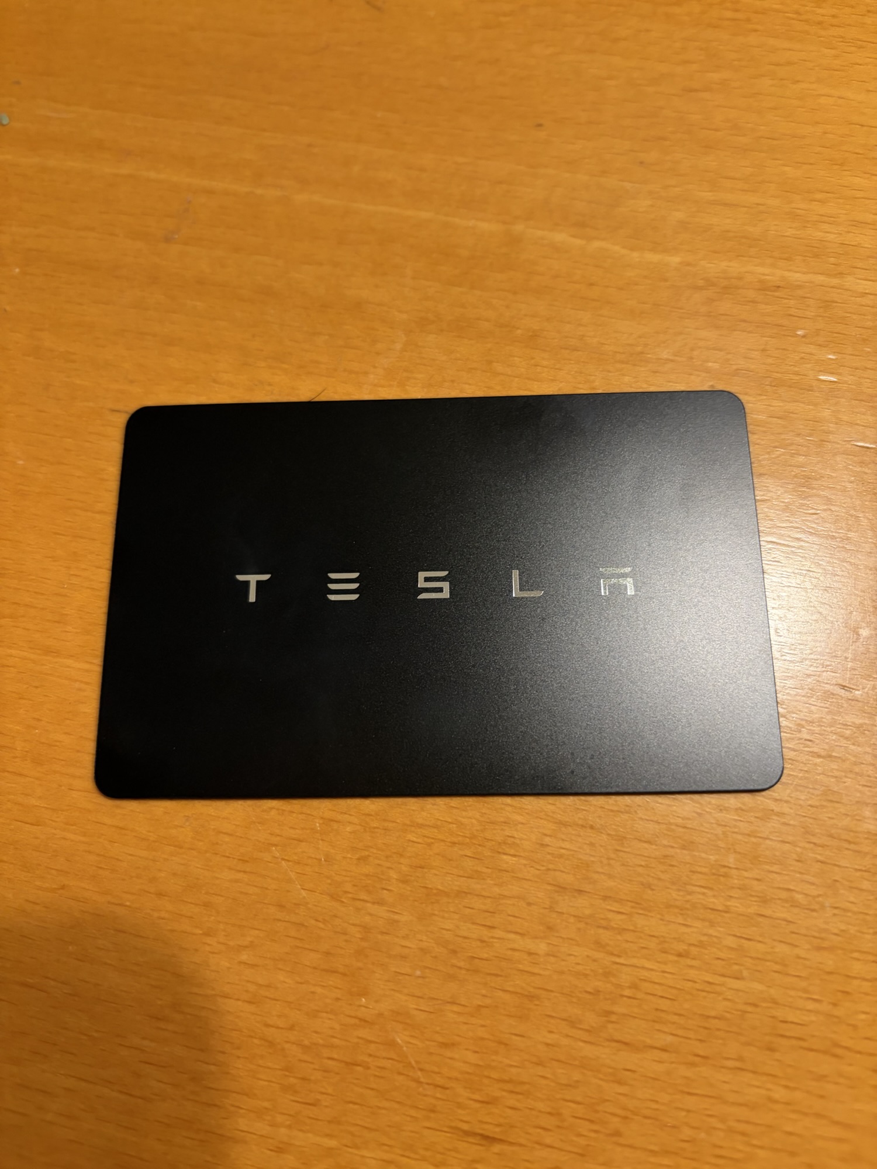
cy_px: 584
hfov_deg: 53.1
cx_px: 438
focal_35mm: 26
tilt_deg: -73.4
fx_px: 878
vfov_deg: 67.3
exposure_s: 1/50
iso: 250
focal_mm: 5.96
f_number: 1.6
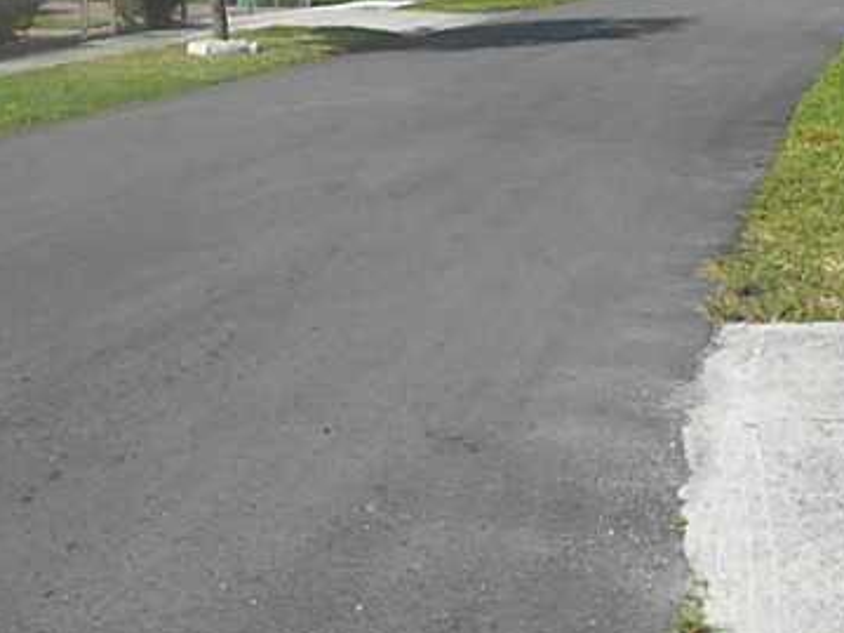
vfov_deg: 24.4
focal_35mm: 58
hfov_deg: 32.8
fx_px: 1414
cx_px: 237
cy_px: 54
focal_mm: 4.6
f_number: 3.2
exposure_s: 1/1000
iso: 80
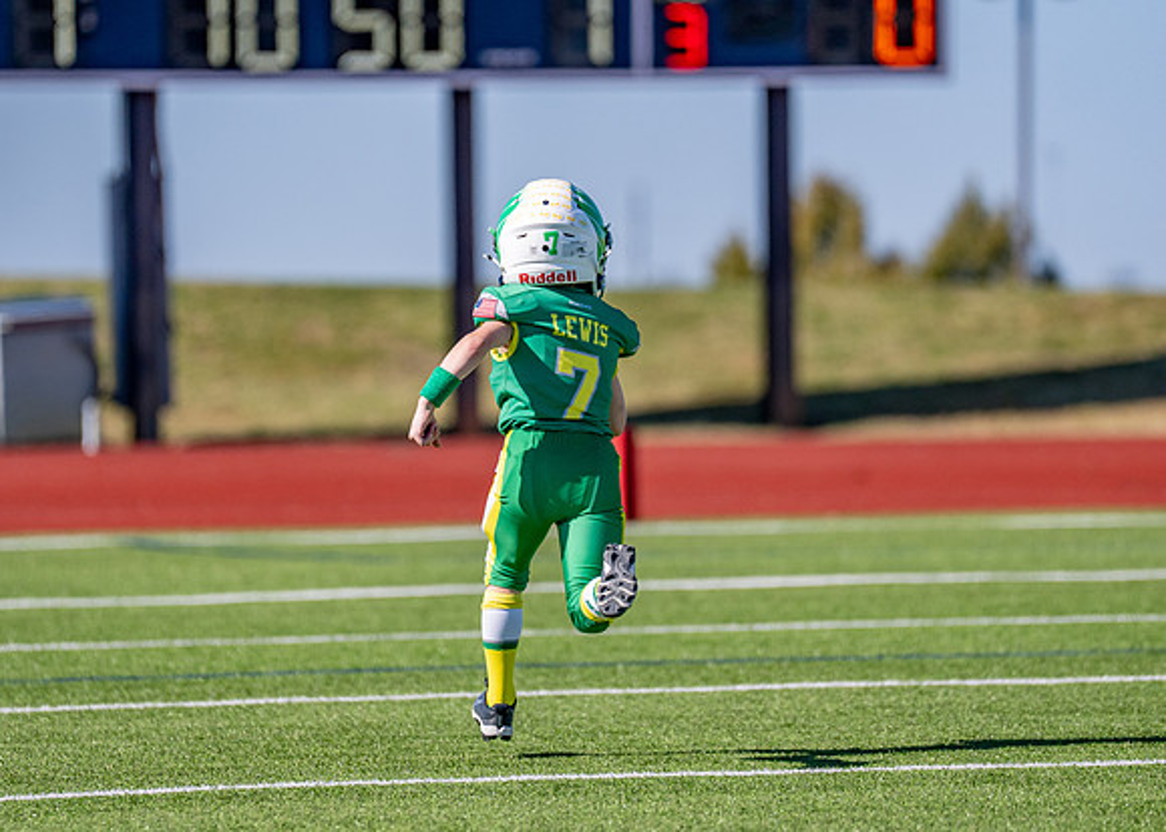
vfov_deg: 4.7
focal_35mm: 308
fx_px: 10197
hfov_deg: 6.5
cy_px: 374
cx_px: 535
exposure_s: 1/8000
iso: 250
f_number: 2.8
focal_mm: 200
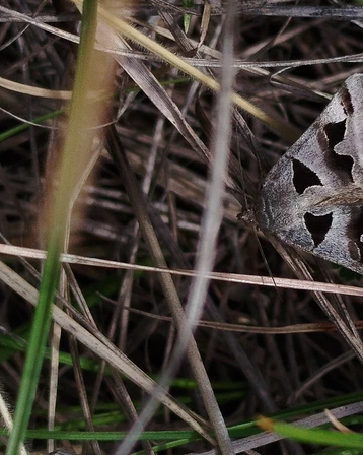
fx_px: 712
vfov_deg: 35.4
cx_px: 299
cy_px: 217
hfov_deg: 27.9
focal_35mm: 53
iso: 50
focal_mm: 5.31
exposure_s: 1/552
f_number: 1.7
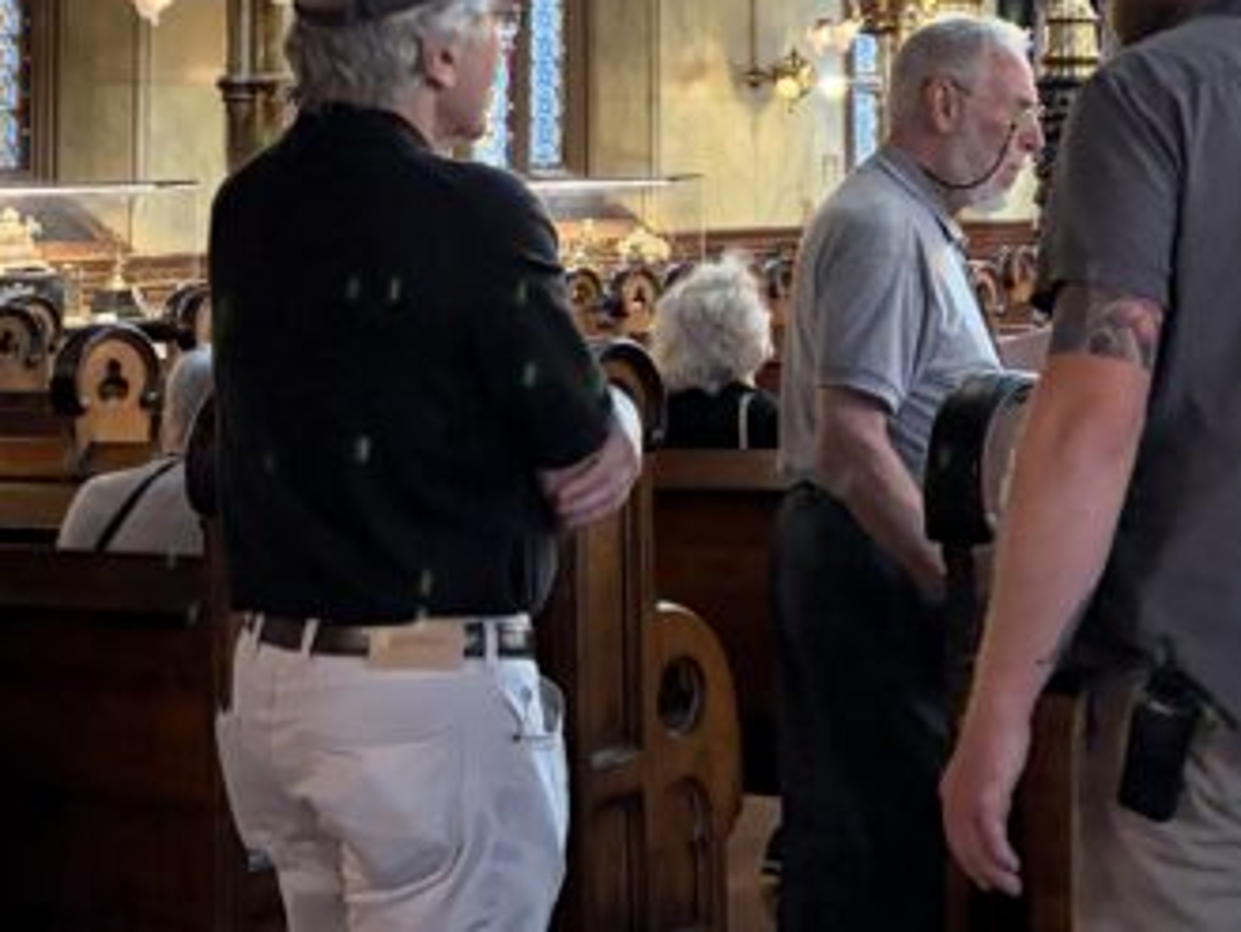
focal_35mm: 81
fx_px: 2905
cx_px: 1056
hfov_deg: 23.6
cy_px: -155
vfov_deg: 17.5
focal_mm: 5.96
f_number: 1.6
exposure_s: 1/60
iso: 400
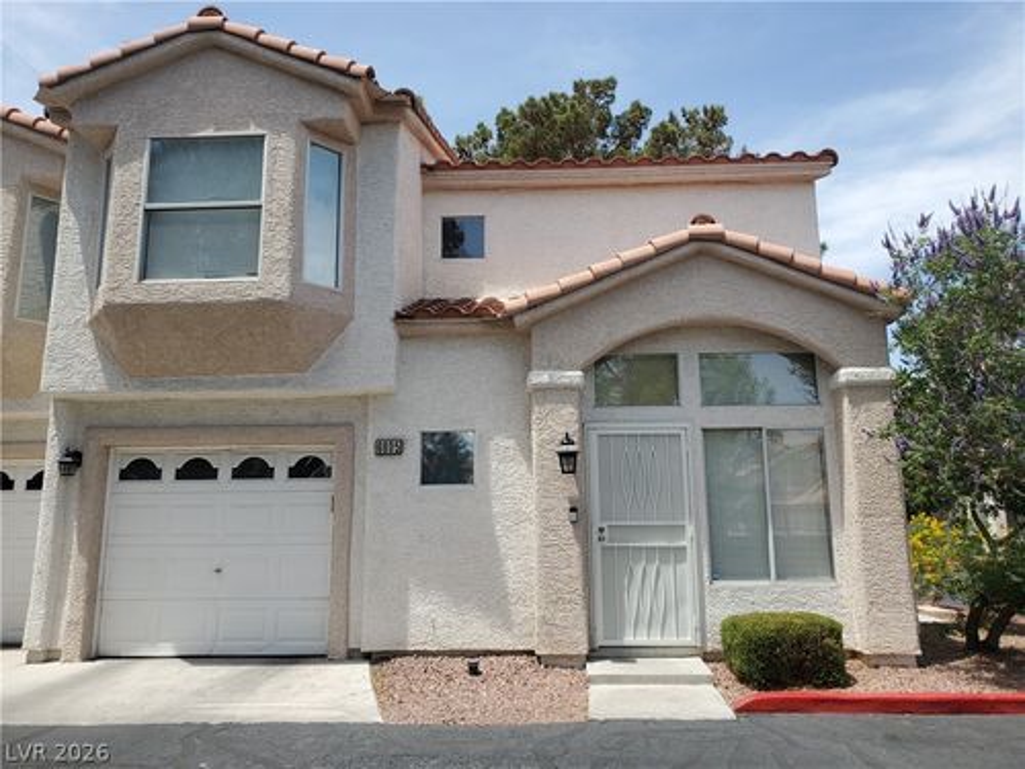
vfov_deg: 53.1
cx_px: 512
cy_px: 384
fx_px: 770
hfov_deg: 67.3
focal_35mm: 26
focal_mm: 4.3
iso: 50
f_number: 2.4
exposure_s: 1/1093
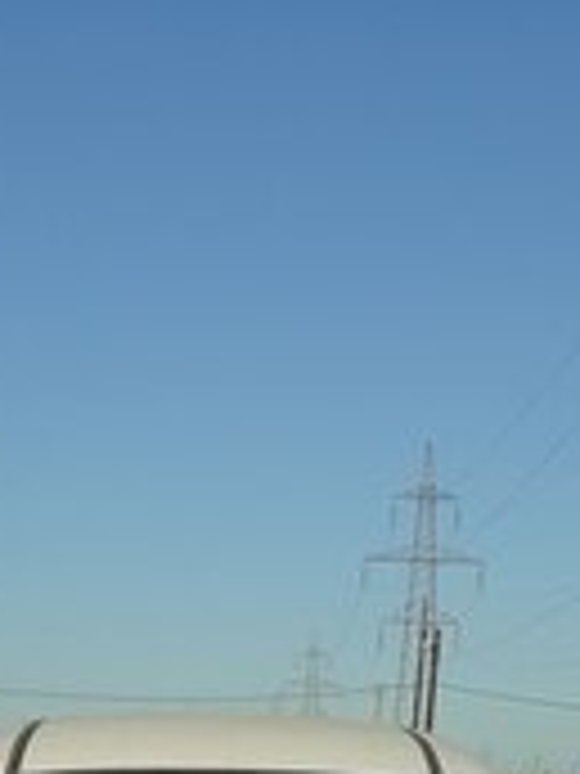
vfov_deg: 21.6
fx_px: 1743
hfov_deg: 18.8
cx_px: 193
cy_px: 1112
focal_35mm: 78
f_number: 1.9
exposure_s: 1/1462
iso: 40
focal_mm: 3.6
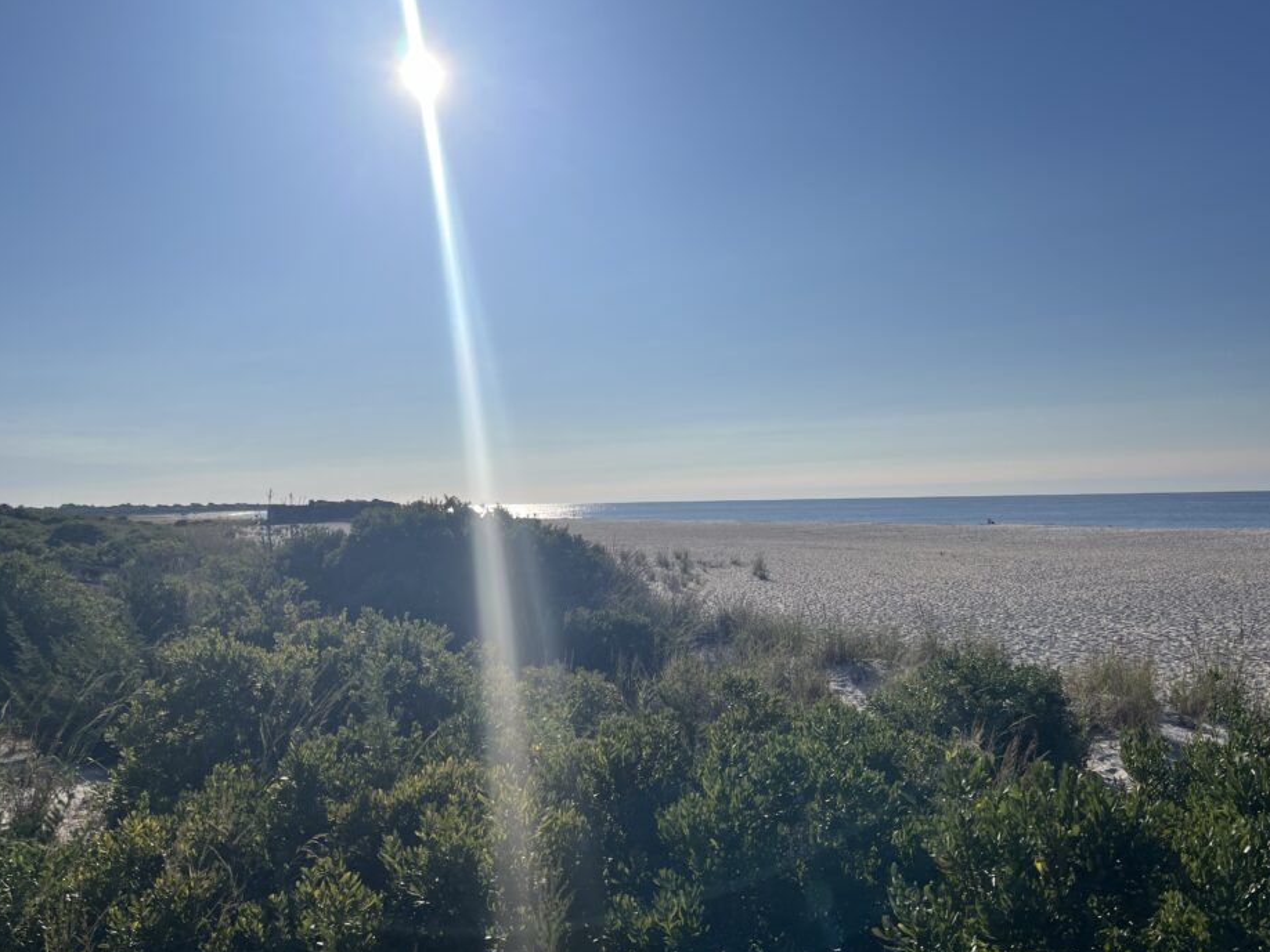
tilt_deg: +0.4
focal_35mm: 29
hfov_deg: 61.6
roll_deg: +1.1
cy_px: 481
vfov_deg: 48.2
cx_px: 616
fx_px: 1064
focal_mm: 5.1
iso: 50
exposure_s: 1/9901
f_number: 1.6
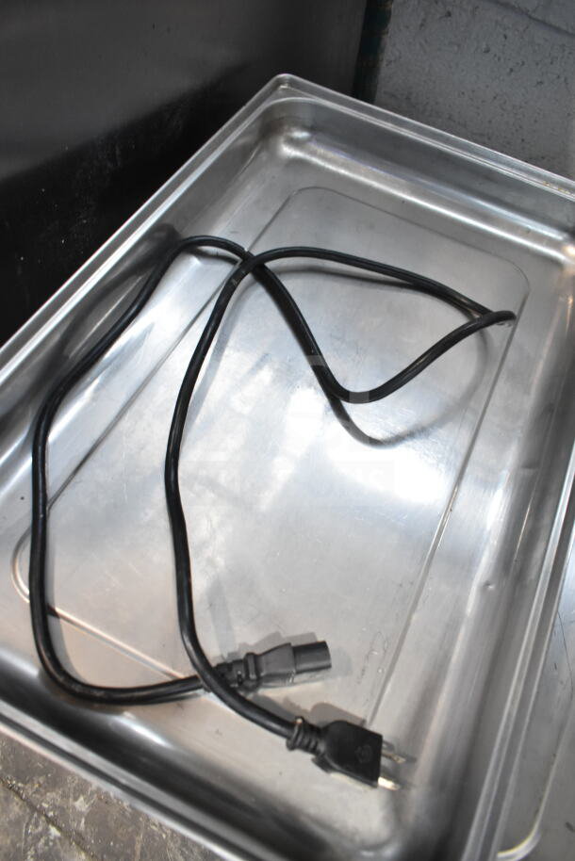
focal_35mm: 27
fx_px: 646
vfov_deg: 67.4
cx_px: 288
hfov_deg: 48.0
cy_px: 430
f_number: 3.5
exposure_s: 1/125
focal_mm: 18
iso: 1600
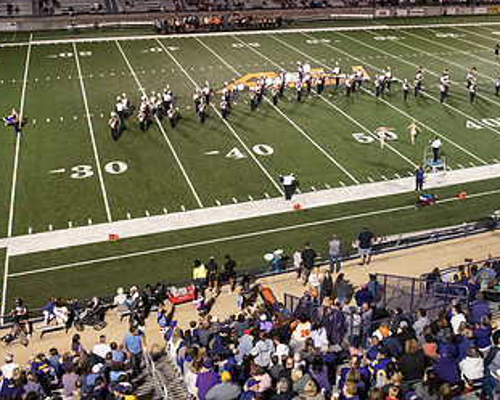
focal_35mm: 42
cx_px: 367
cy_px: 158
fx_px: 622
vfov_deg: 35.6
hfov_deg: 42.6
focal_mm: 24
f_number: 3.5
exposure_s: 1/500
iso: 5000
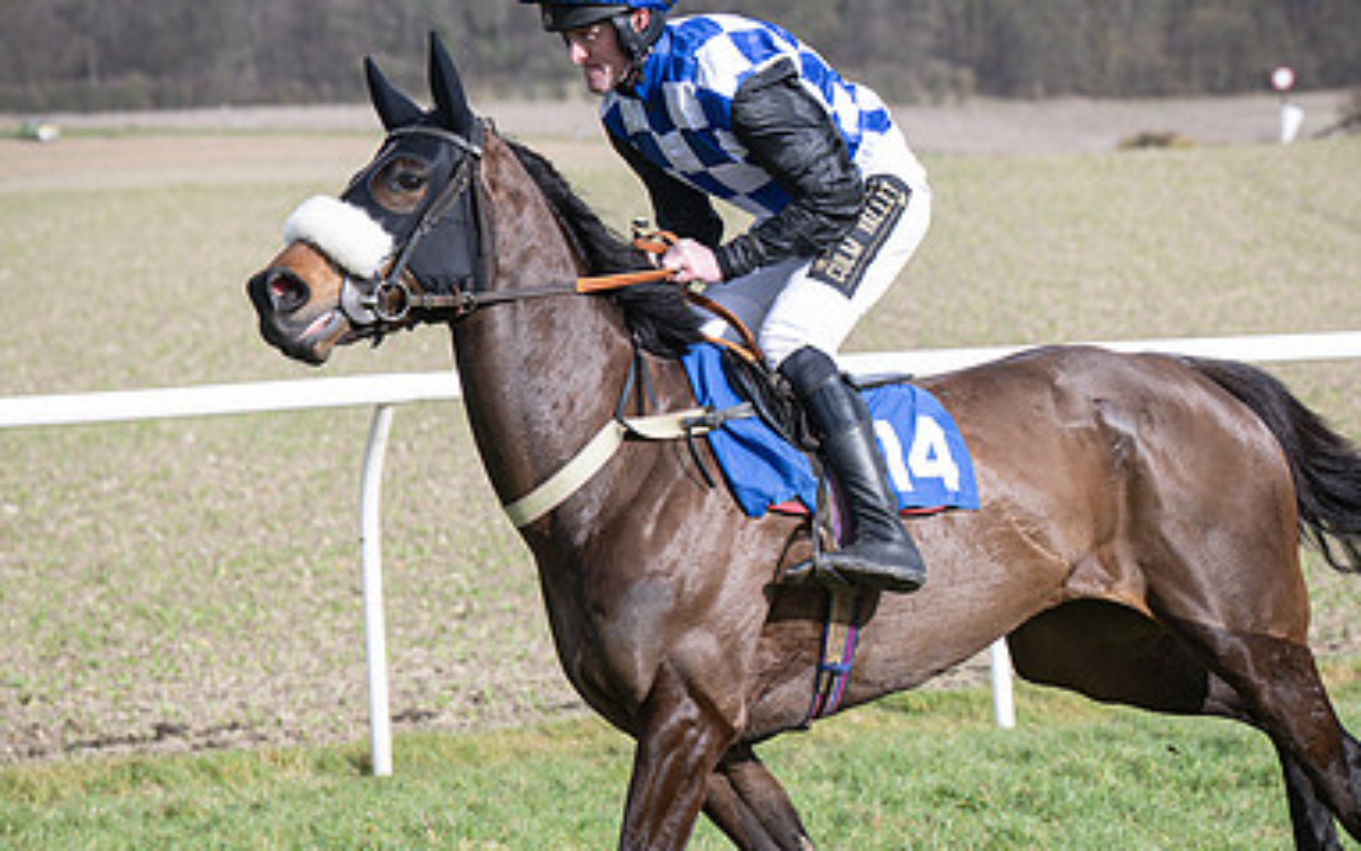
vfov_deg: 5.7
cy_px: 750
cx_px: 837
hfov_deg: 9.1
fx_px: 8571
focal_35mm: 231
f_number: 4
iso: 200
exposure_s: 1/1600
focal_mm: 91
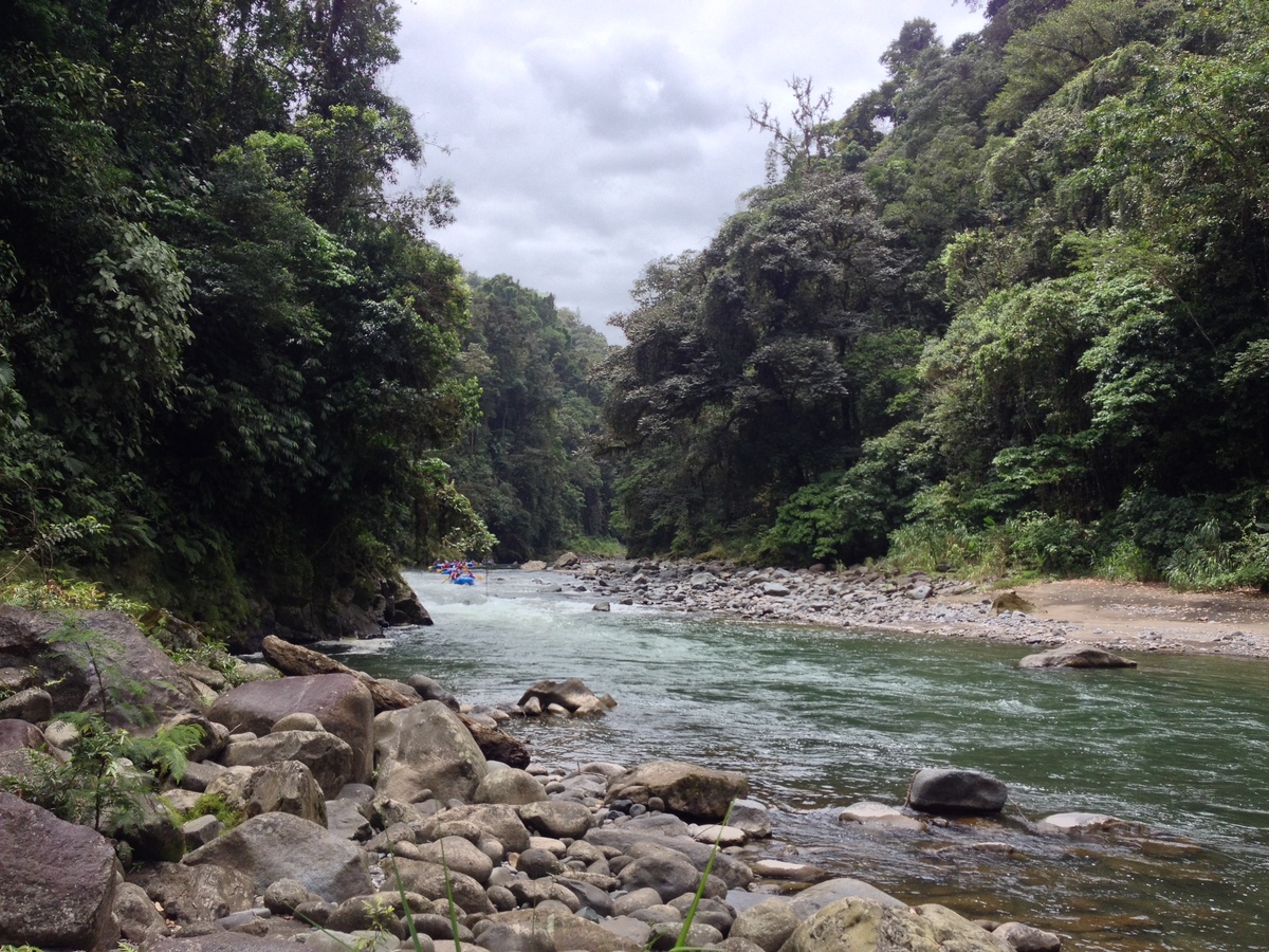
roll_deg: -1.1
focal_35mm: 35
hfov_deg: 52.6
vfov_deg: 40.7
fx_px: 1283
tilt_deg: -0.1
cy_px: 476
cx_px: 634
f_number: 2.4
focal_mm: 4.28
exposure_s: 1/778
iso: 50
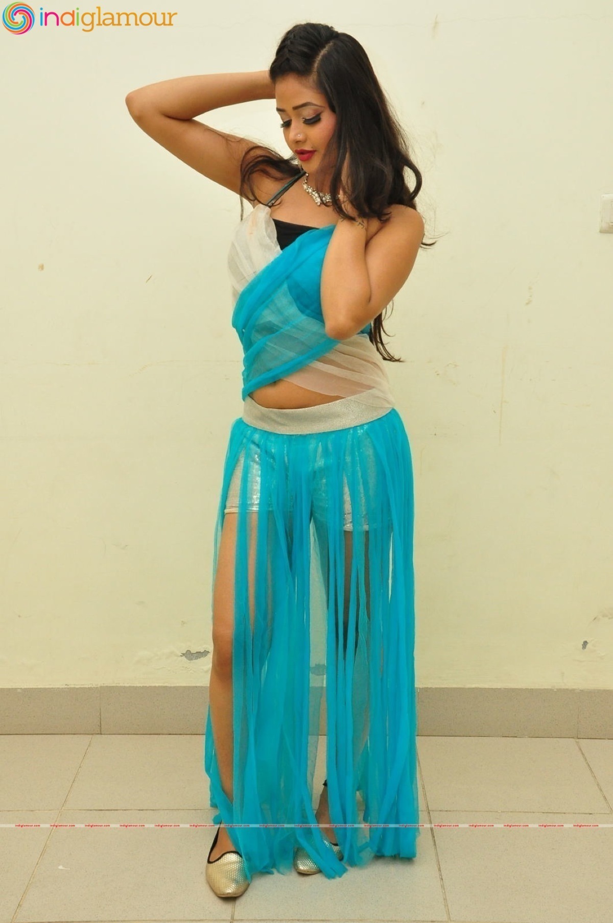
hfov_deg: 29.8
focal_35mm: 45
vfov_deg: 43.7
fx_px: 1153
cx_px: 306
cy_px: 462
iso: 1600
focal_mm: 30
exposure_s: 1/125
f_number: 9
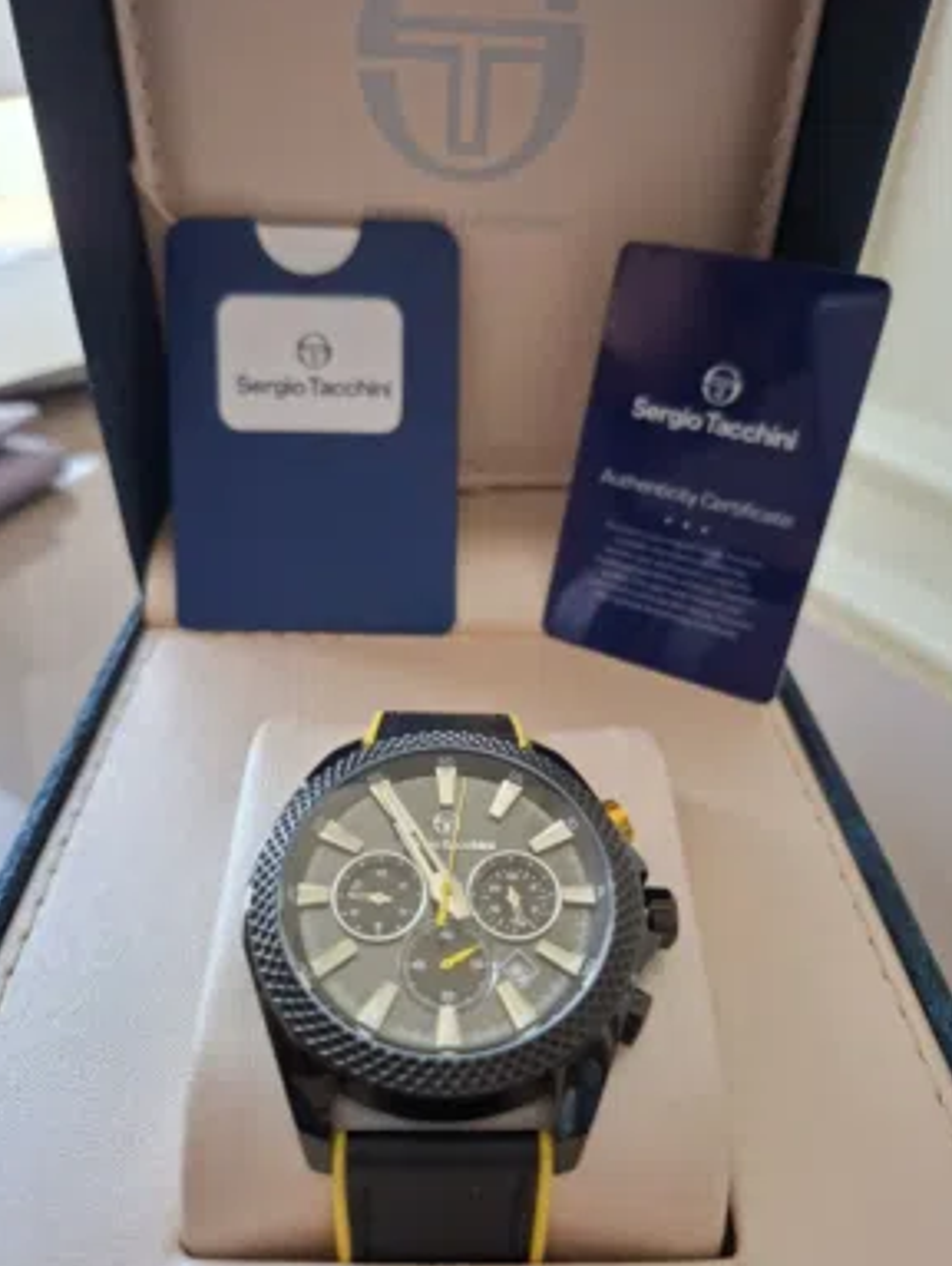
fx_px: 879
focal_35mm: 24
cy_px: 618
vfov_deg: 71.5
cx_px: 463
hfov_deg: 56.9
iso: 320
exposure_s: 1/50
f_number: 1.8
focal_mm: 5.54
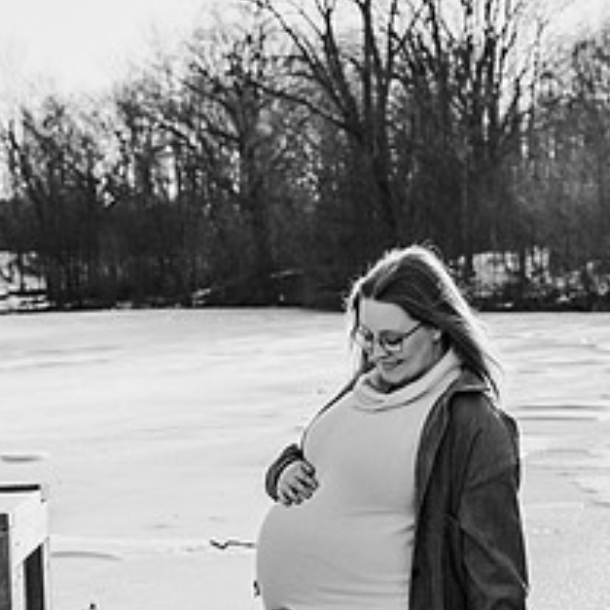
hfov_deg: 18.3
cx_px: 336
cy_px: 420
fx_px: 1894
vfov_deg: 18.2
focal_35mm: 95
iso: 320
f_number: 5.6
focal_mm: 52
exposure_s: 1/500
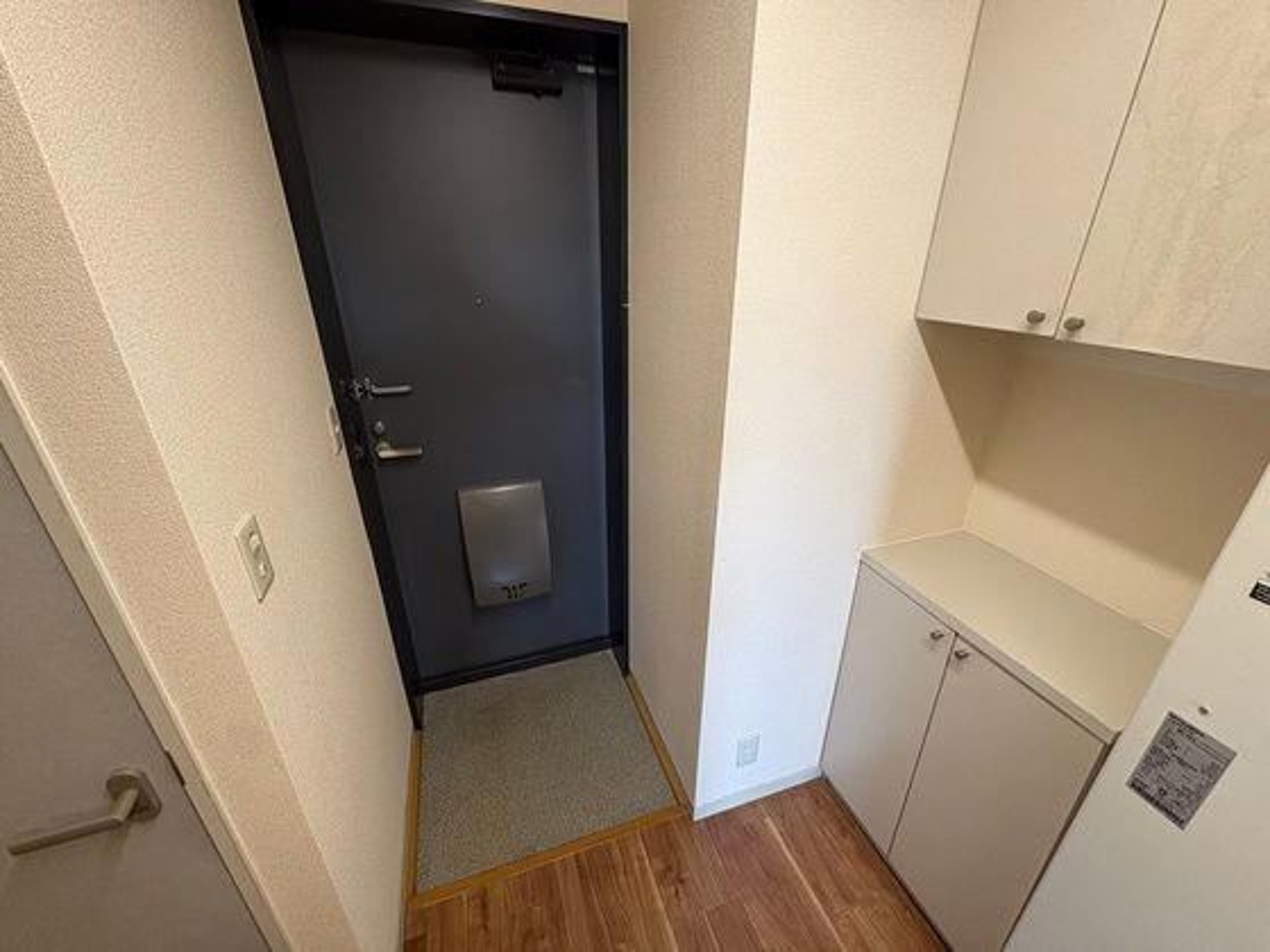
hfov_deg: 102.1
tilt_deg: -23.1
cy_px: 476
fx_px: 514
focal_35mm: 14
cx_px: 635
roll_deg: +0.9
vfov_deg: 85.7
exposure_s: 1/60
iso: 160
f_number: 2.2
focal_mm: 2.22
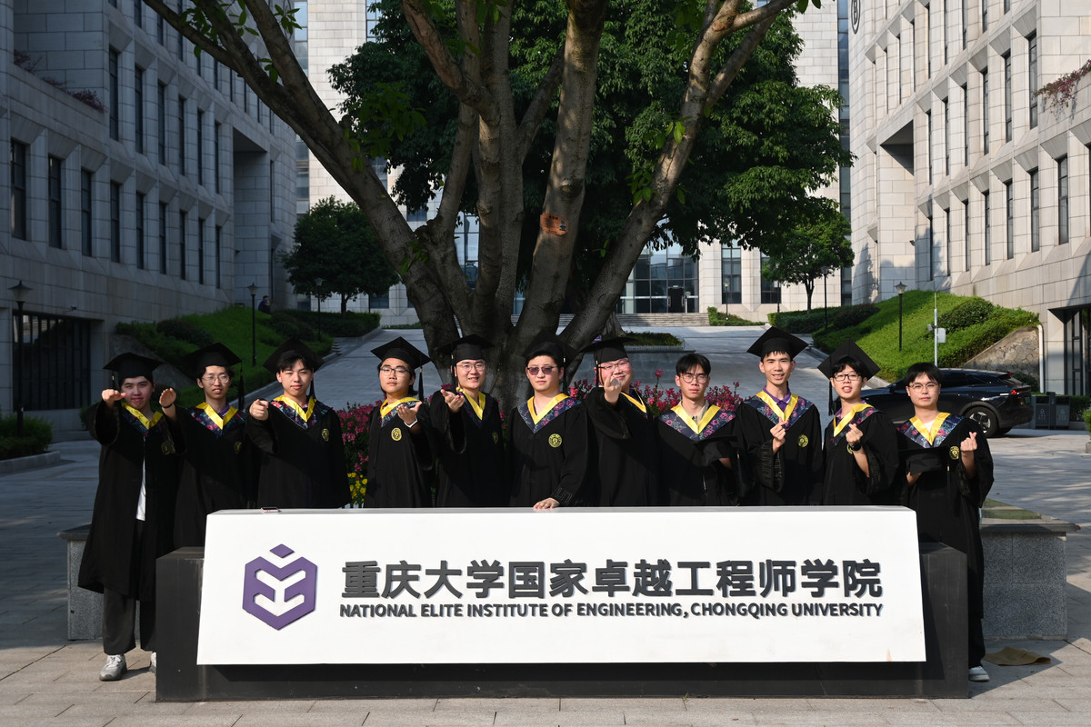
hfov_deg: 40.0
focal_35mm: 50
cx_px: 546
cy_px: 364
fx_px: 1500
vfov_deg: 27.3
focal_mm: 33
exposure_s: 1/400
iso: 100
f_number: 5
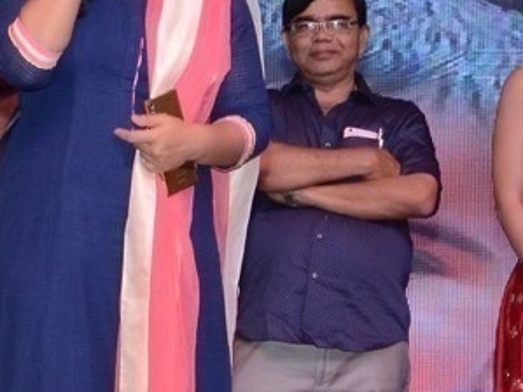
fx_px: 4183
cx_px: -338
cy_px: 195
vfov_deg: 5.4
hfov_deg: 7.0
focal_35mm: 277
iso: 1000
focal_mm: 48
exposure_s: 1/125
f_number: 6.3
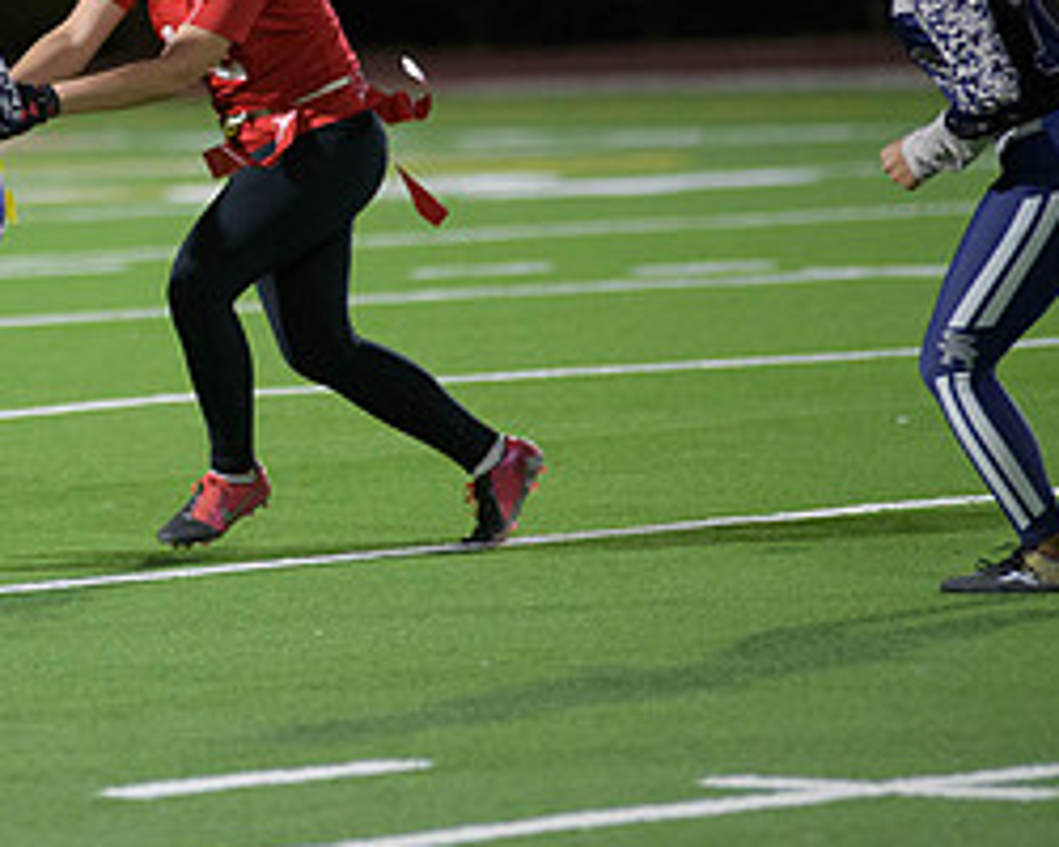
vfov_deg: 3.5
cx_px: -25
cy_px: 83
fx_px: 13665
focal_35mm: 436
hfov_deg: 4.4
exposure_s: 1/640
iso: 3600
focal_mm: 200
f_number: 2.8
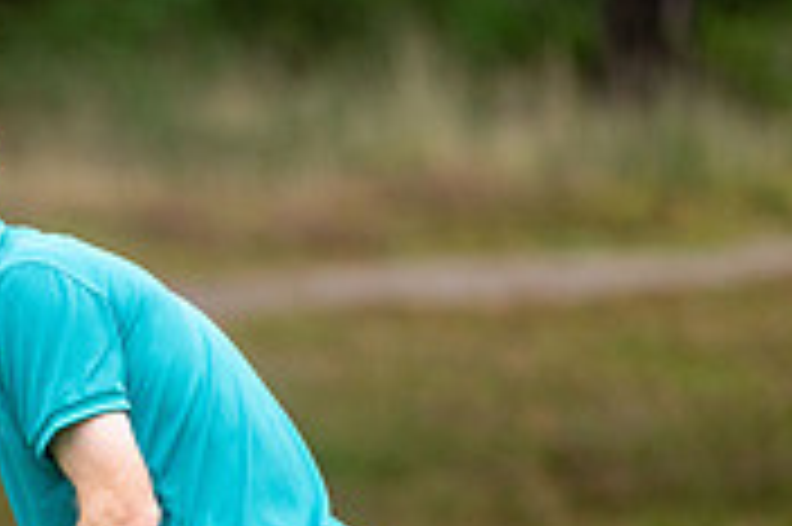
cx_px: -418
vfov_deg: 1.4
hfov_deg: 2.1
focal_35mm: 991
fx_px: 21781
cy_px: 780
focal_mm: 300
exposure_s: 1/1600
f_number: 4
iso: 640
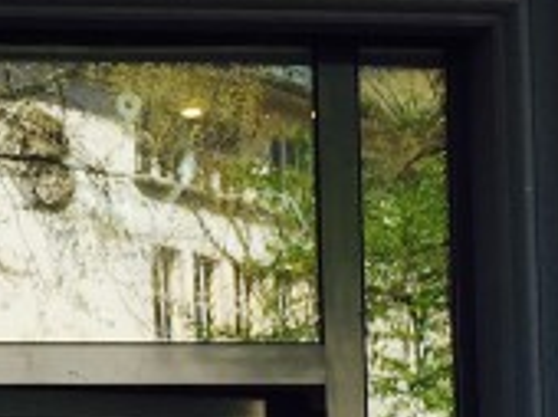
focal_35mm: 171
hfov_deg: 11.5
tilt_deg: +7.4
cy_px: 341
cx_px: 23
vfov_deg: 8.6
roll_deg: -1.4
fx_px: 2753
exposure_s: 1/359
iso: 32
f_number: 2.2
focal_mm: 4.15
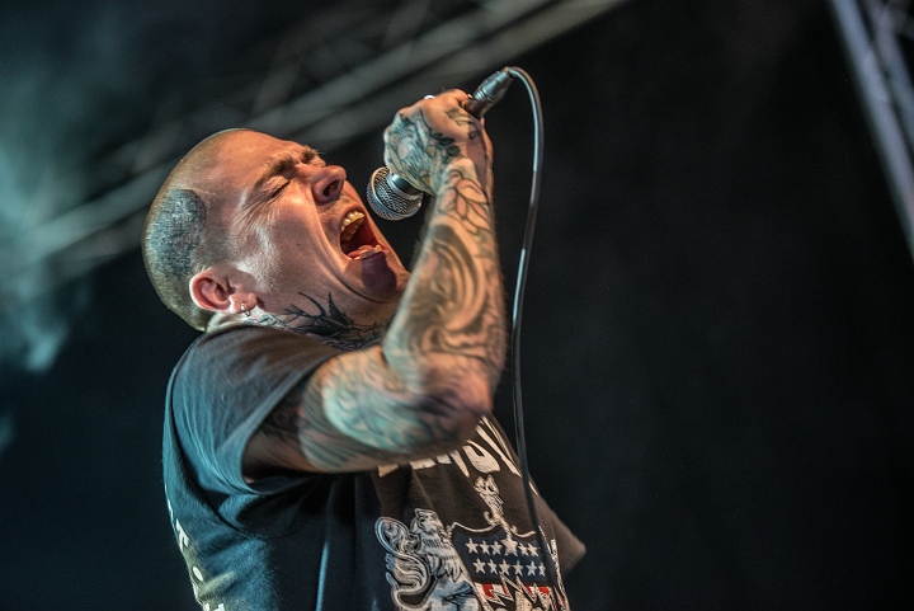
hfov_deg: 16.8
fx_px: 3099
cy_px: 306
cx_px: 457
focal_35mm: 122
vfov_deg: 11.3
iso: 1600
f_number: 2.8
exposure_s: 1/100
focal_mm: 122
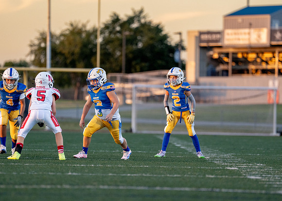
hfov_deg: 6.9
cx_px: 149
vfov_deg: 5.0
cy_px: 118
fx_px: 2323
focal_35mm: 290
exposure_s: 1/2000
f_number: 2.8
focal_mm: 200
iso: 1250
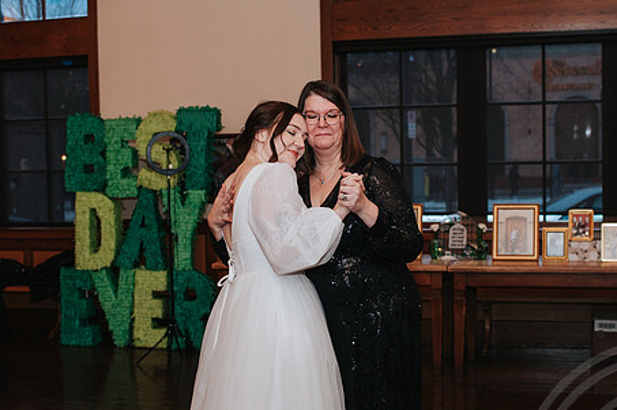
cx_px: 294
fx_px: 1010
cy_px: 234
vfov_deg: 22.9
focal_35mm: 59
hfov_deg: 34.0
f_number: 3.2
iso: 800
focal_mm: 35
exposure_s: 1/200
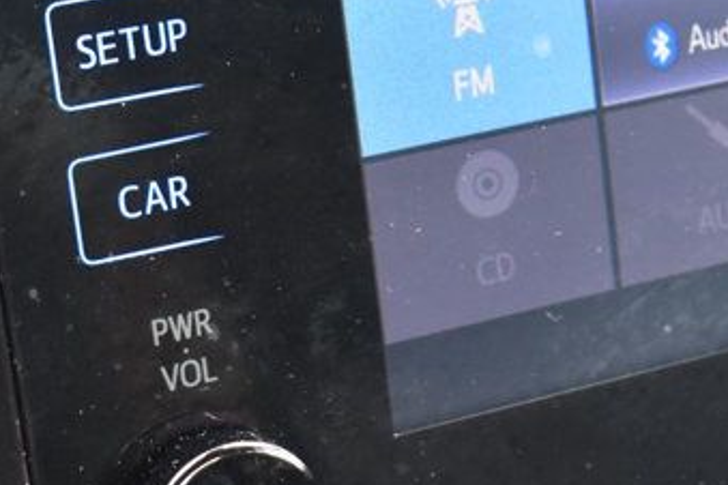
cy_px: 197
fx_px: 3296
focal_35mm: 163
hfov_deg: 12.3
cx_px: 926
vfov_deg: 8.4
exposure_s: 1/20
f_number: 6.3
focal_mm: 36
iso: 400
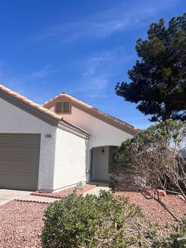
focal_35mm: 35
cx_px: 61
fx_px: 251
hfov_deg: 40.2
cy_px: 144
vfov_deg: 52.4
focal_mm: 5.7
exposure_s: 1/5587
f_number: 1.5
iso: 50
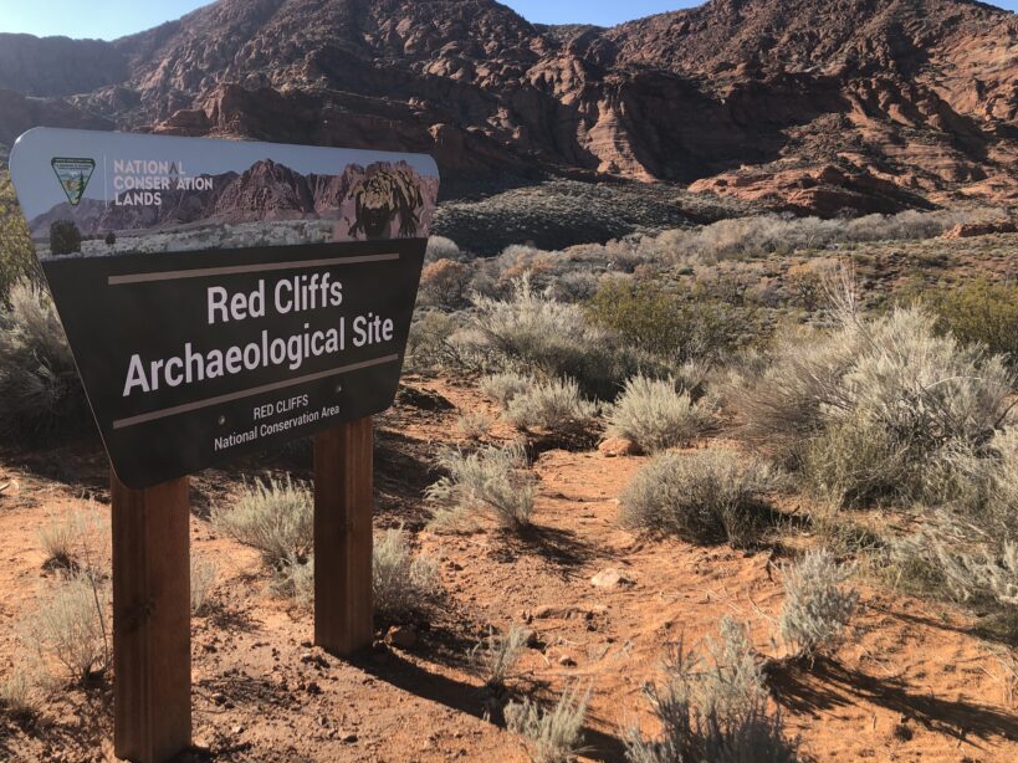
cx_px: 479
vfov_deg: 40.6
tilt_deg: -8.2
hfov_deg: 52.6
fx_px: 1029
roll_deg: -0.1
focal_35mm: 35
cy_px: 338
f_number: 1.8
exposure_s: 1/1143
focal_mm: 3.99
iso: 20
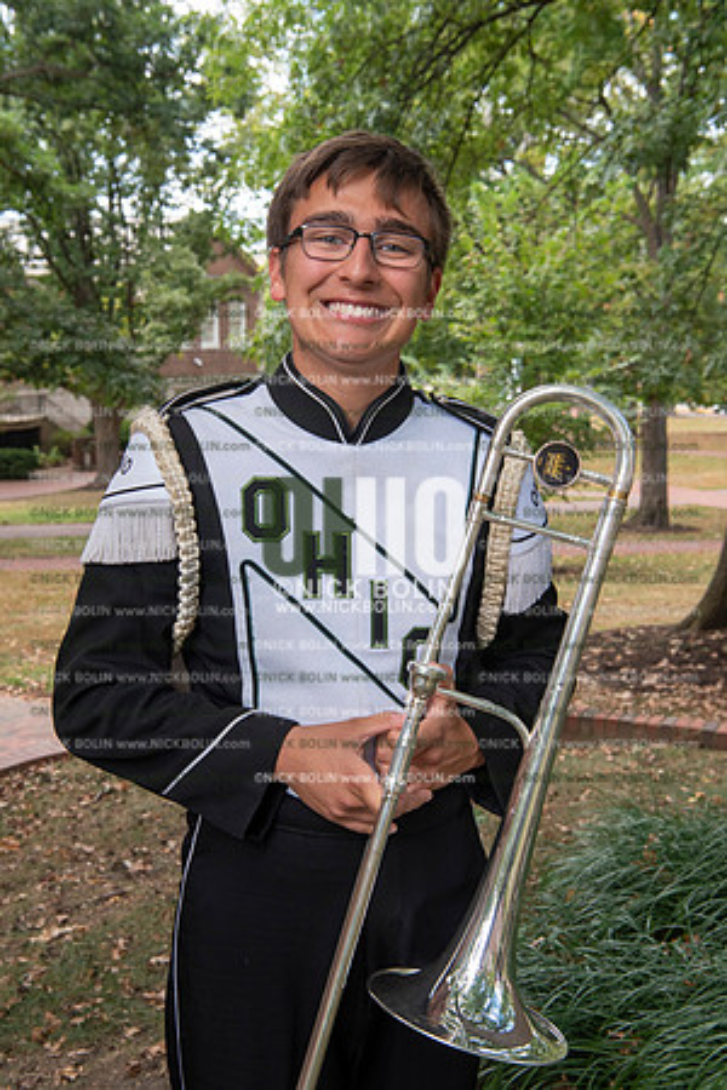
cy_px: 545
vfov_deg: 41.1
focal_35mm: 48
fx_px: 1454
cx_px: 364
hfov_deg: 28.1
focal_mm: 48
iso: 500
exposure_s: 1/100
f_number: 8
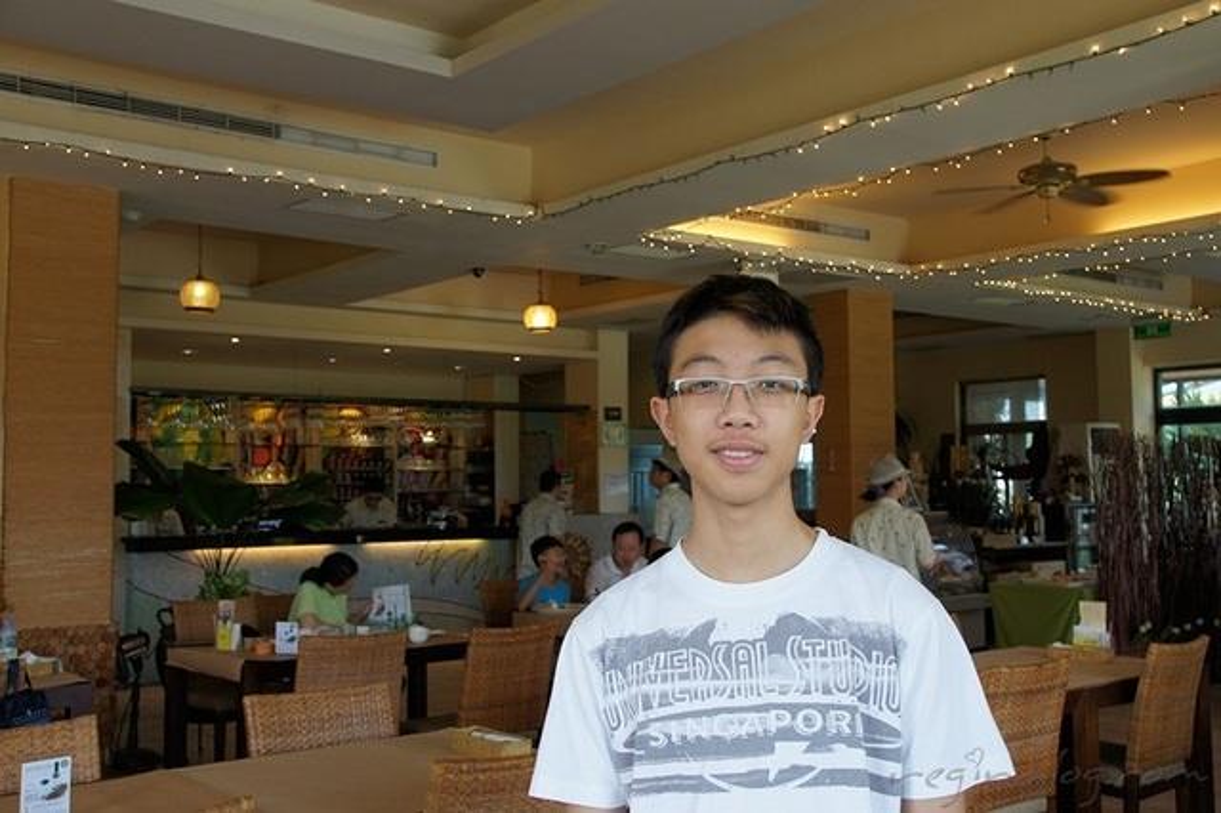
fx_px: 1220
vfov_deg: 36.8
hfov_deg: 53.2
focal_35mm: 36
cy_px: 406
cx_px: 610
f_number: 5.6
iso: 200
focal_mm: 24
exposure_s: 1/60
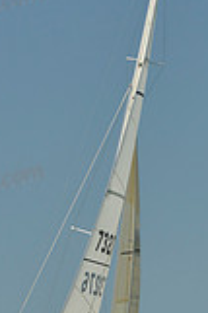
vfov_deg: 5.8
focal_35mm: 353
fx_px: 3066
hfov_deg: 3.9
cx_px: 145
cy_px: 274
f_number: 6.3
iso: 200
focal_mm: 98
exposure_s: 1/640
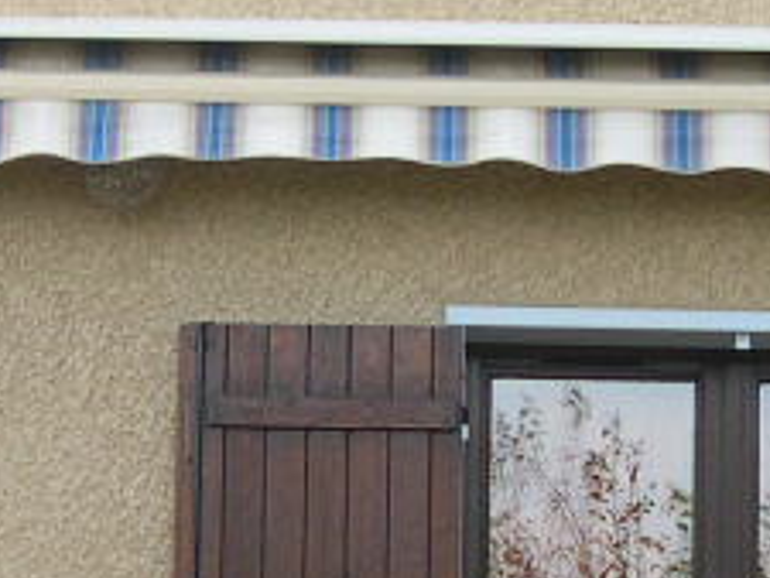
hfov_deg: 11.4
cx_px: 86
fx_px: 3850
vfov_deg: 8.6
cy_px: 380
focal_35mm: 173
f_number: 2.8
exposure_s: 1/253
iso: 100
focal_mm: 8
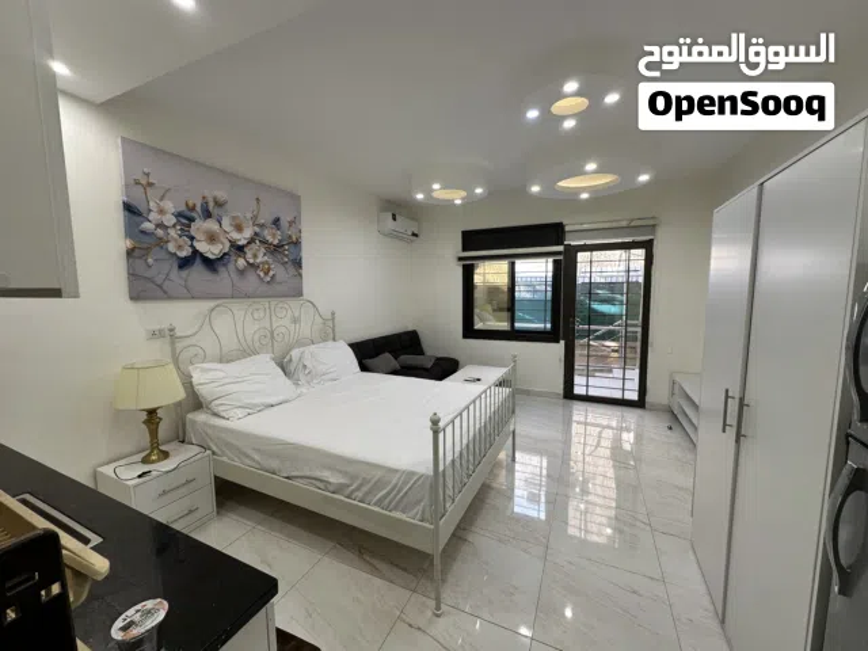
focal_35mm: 14
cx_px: 434
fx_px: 351
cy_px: 326
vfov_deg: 85.7
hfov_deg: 102.1
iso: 80
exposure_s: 1/100
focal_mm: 2.22
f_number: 2.2
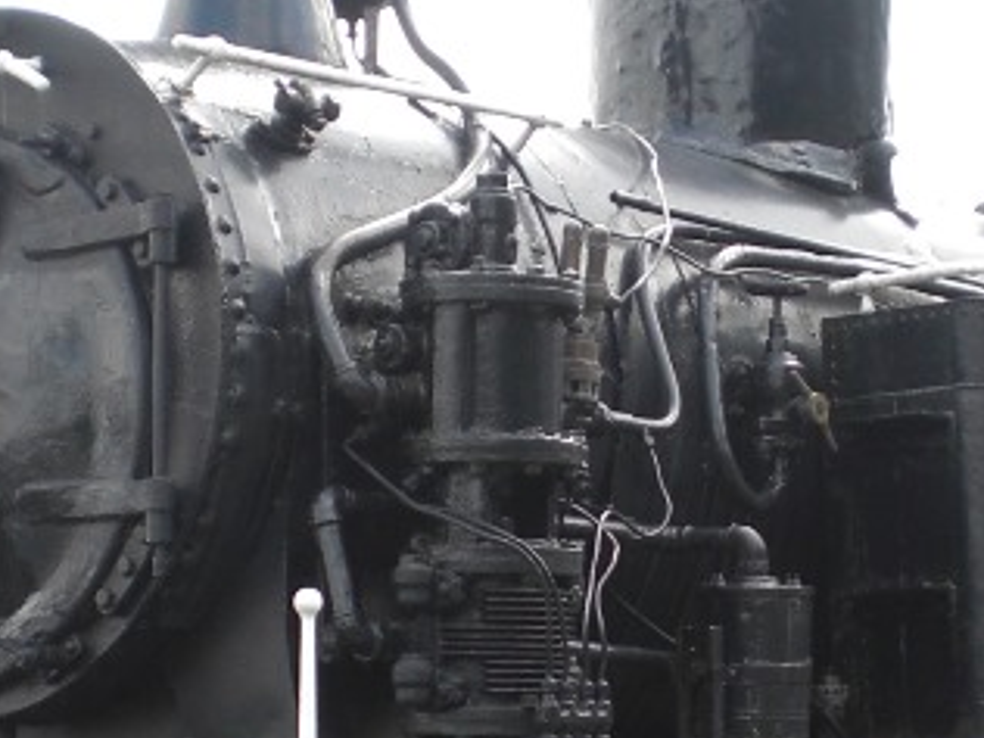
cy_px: 738
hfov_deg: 16.0
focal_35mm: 123
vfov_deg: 11.9
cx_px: 570
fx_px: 3496
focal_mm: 6.3
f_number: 3.1
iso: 64
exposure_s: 1/160
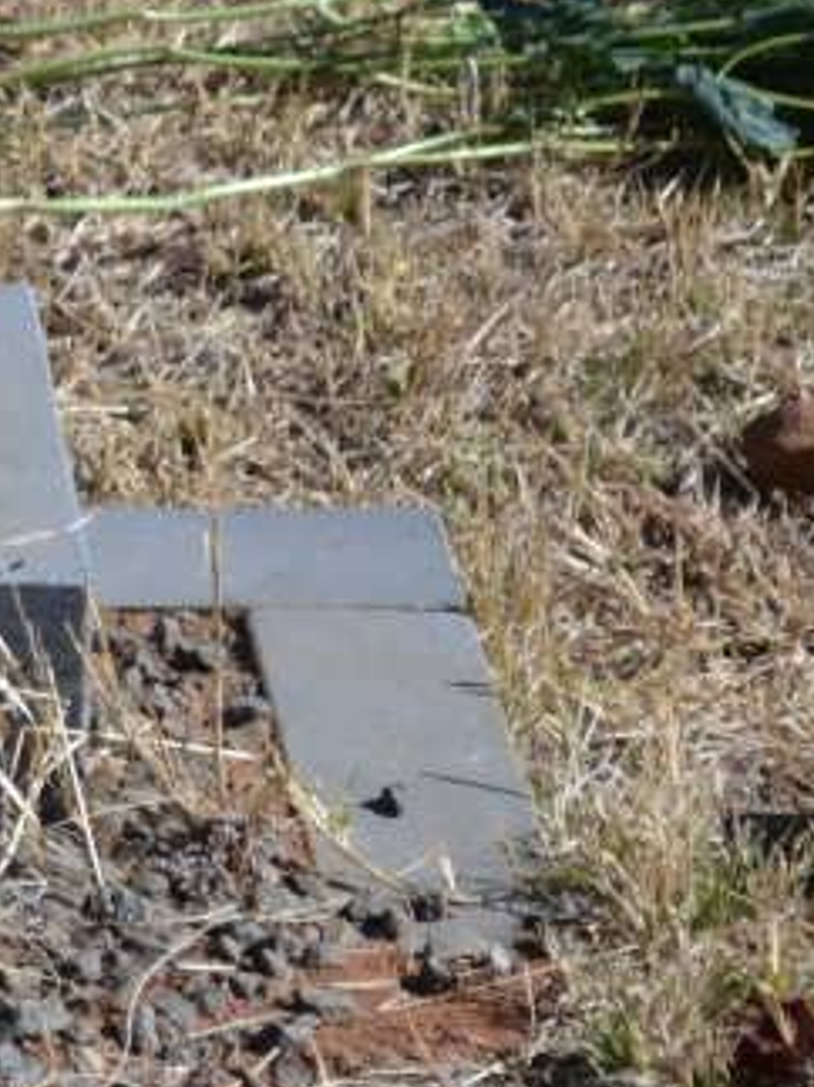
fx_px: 9249
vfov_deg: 6.7
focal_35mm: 295
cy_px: 61
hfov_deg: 4.9
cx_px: -1002
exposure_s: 1/125
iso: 100
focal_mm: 55
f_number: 5.6
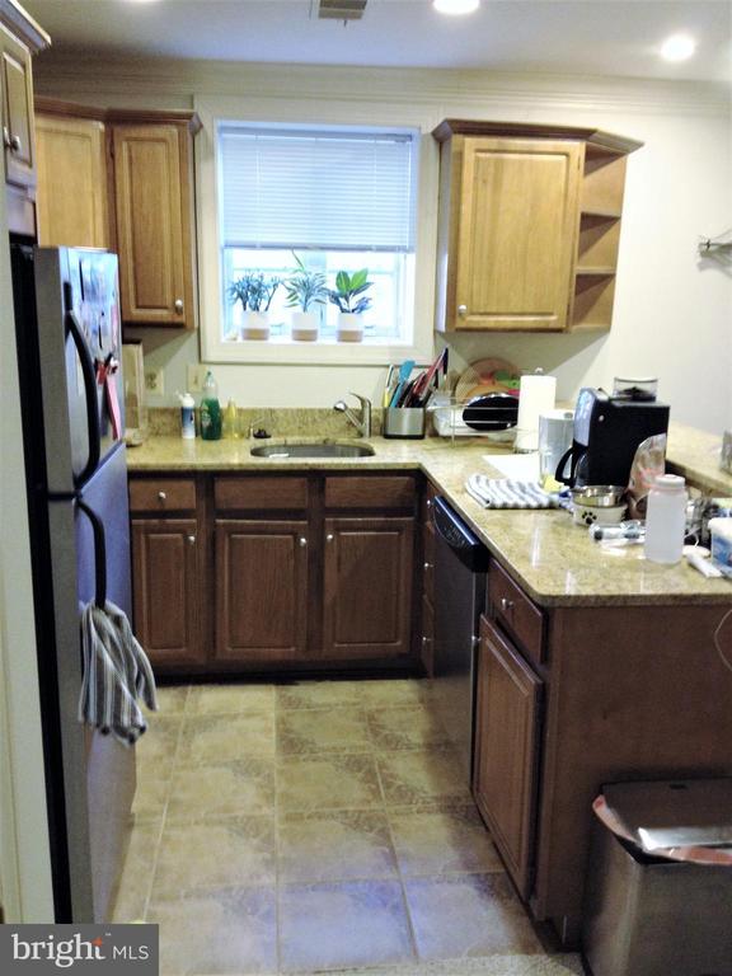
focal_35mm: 35
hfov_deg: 40.7
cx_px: 366
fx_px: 987
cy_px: 488
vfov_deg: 52.6
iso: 200
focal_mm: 4.28
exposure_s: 1/20
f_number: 2.4
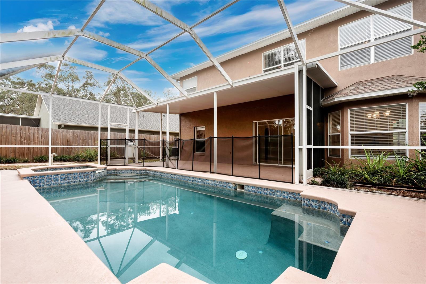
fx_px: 189
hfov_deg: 96.7
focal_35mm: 16
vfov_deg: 73.7
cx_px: 213
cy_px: 142
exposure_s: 1/100
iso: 100
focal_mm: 16
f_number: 5
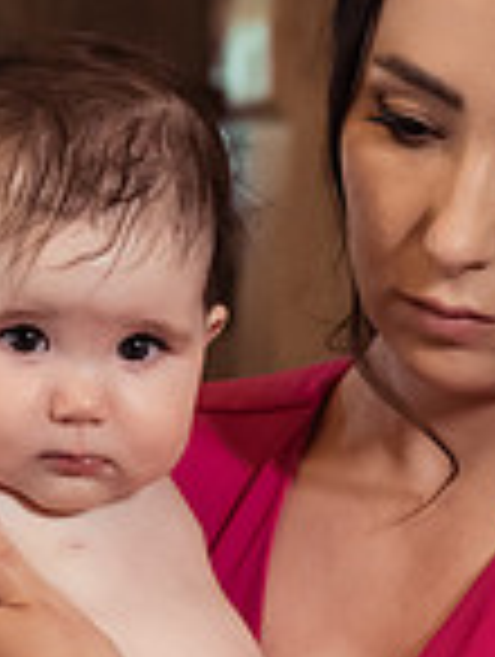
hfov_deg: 9.3
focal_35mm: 159
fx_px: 3023
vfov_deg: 12.4
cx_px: 76
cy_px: 423
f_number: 2.8
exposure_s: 1/125
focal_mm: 36
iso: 1250
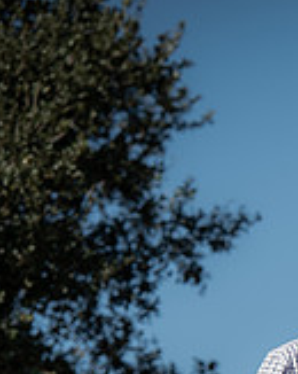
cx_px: 536
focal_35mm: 484
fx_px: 5346
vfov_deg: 4.0
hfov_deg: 3.2
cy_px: 420
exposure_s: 1/250
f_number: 5
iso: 50
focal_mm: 145
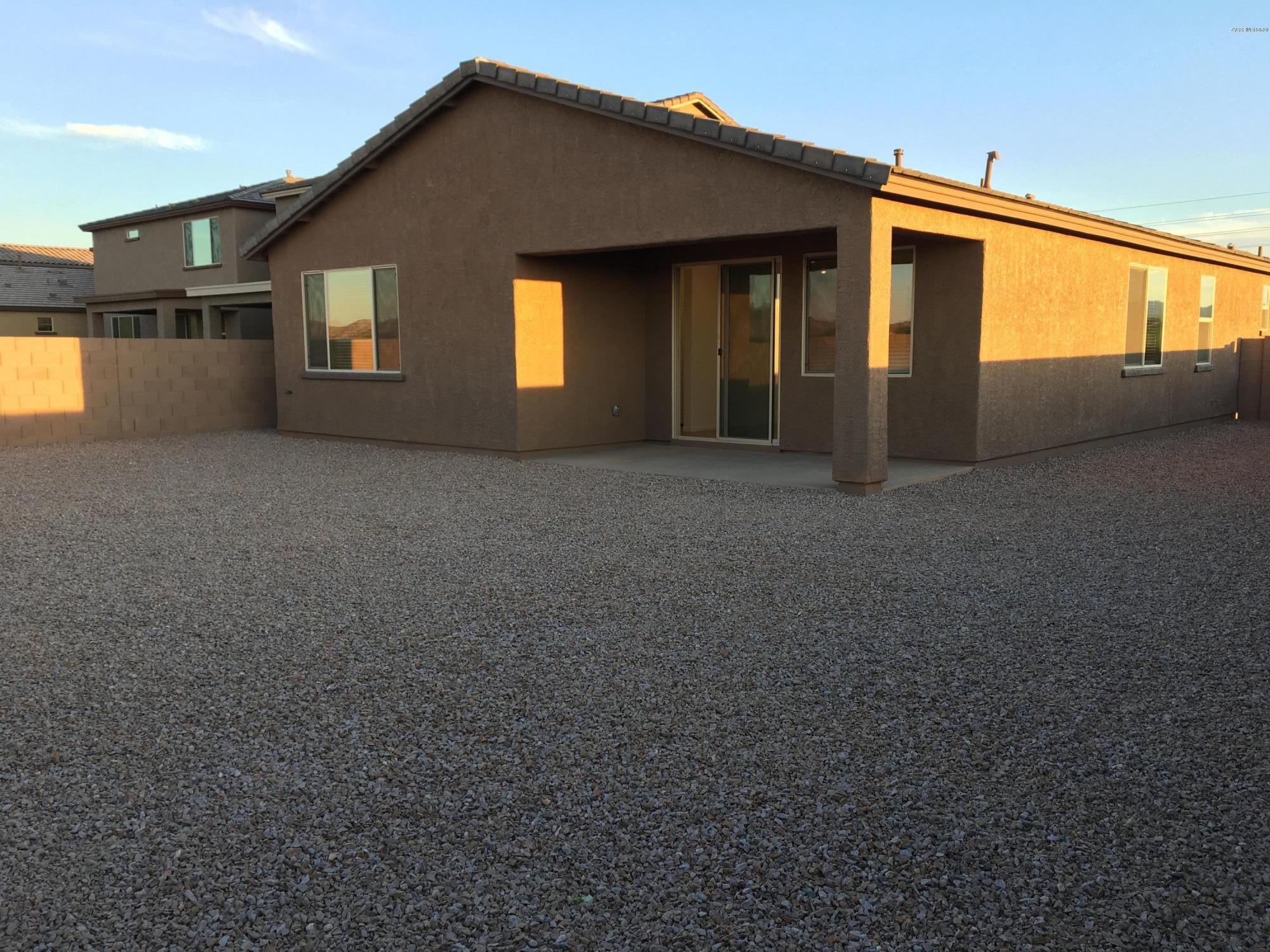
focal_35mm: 29
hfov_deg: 61.7
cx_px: 635
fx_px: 1064
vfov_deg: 48.2
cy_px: 476
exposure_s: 1/121
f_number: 2.2
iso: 25
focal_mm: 4.15
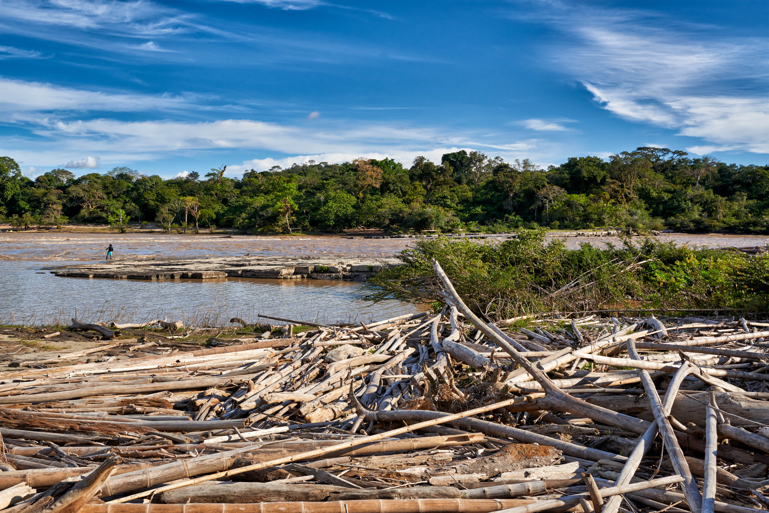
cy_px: 256
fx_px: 684
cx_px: 384
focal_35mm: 32
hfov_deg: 58.7
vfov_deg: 41.1
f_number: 11
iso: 200
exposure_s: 1/200
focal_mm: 32
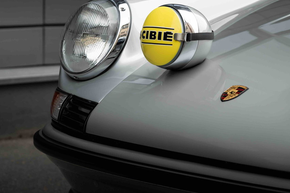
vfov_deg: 9.5
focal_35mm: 145
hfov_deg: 14.2
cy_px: 78
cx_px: 152
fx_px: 1168
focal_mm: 120
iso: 500
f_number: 7.1
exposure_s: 1/200
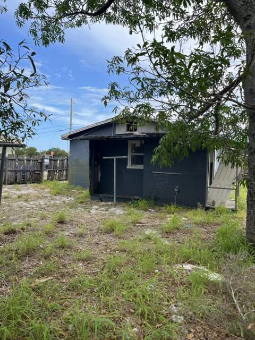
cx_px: 128
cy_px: 170
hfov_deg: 53.1
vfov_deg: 67.3
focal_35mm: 26
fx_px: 255
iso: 50
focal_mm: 5.1
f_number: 1.6
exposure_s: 1/1517
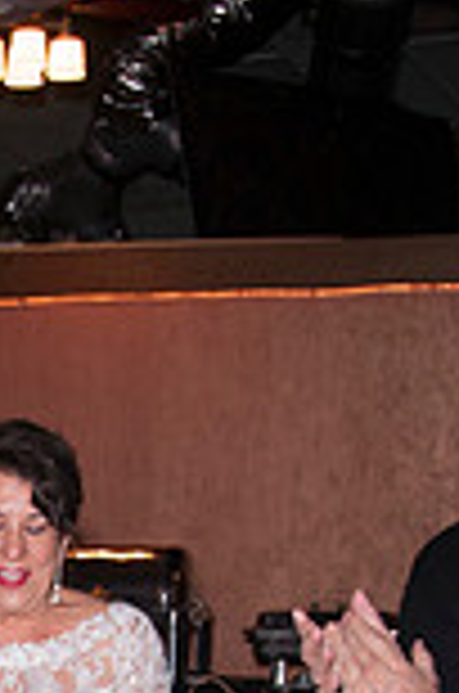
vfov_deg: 15.3
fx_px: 2440
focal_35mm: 127
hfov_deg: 10.5
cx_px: -173
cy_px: 950
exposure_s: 1/60
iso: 400
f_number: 5.6
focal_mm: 29
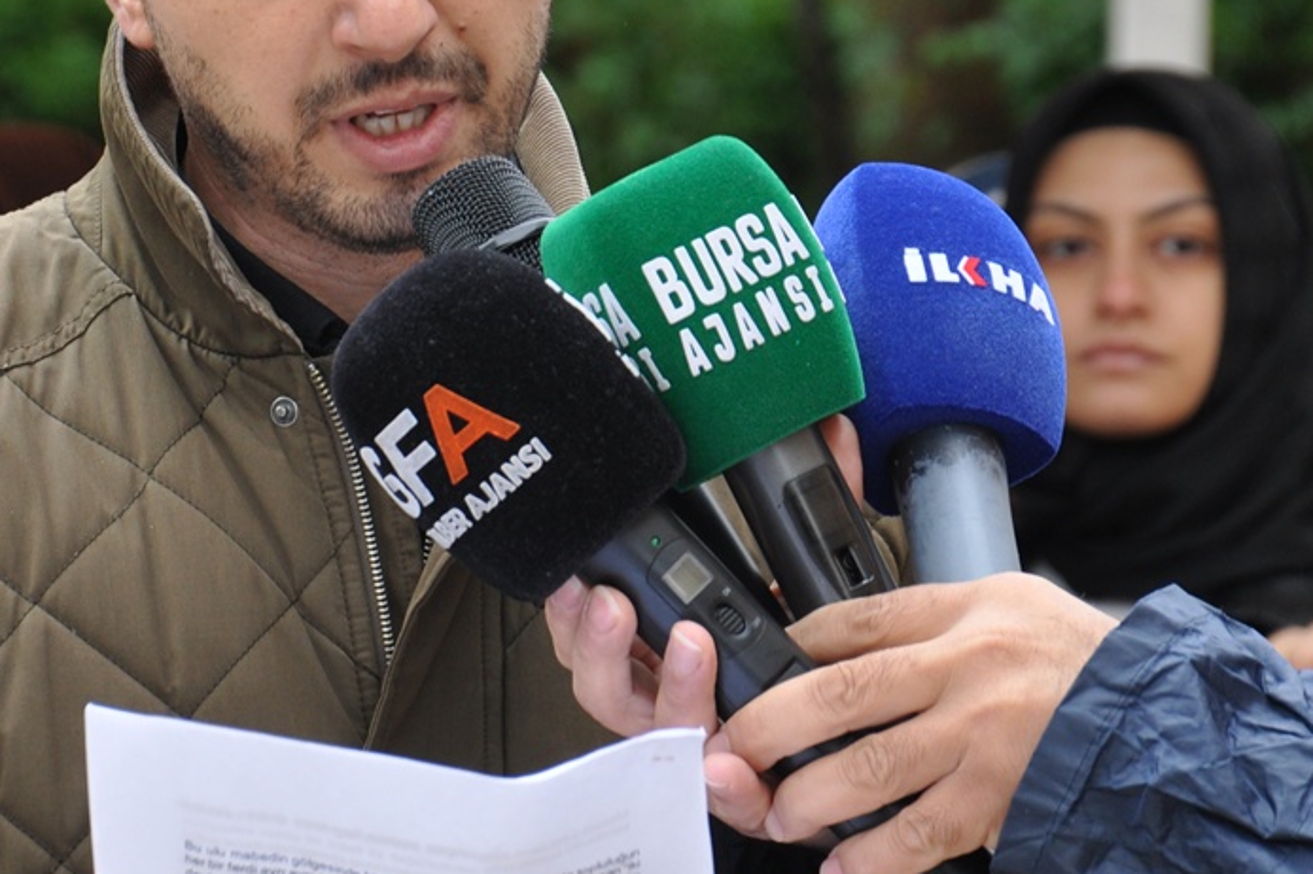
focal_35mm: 310
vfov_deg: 4.4
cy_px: 178
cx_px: 310
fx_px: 11300
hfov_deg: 6.6
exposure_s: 1/60
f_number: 5.6
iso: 400
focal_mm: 105
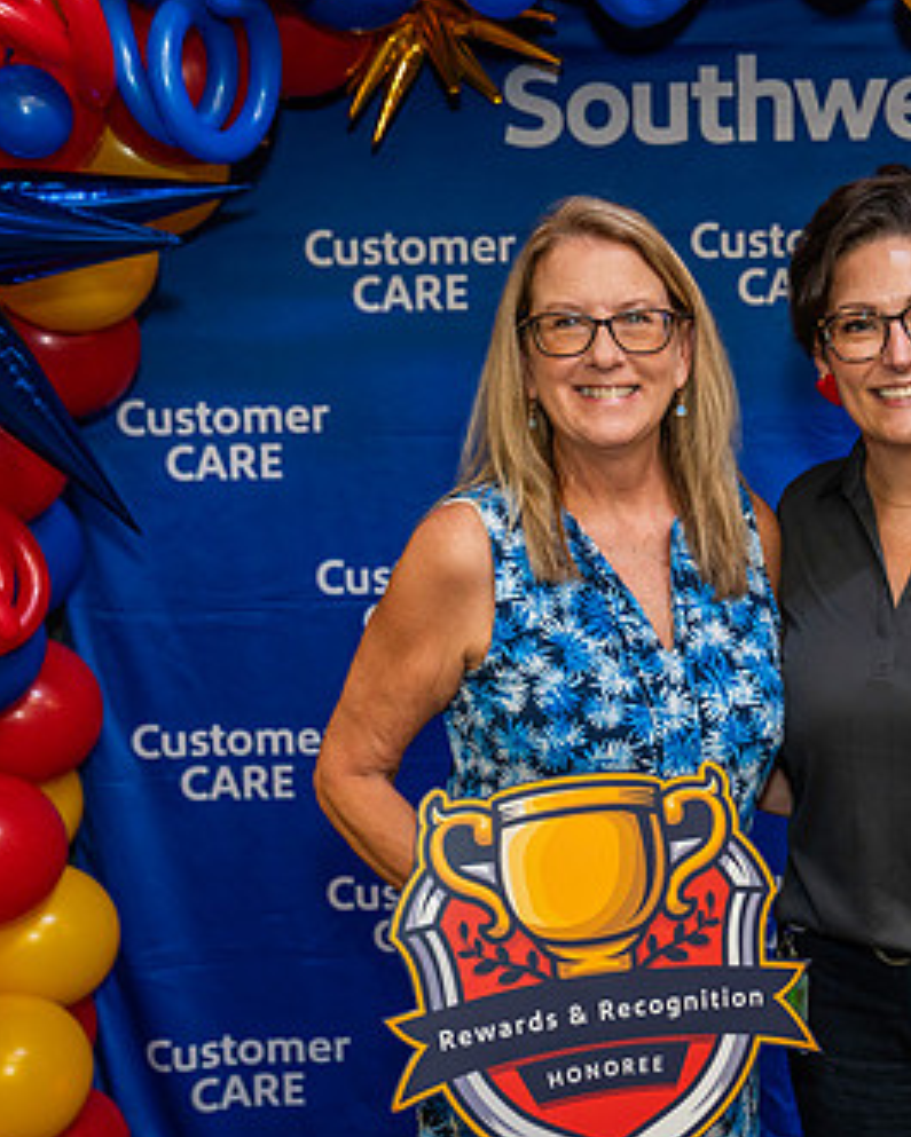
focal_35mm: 59
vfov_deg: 31.9
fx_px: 1988
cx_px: 763
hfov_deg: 25.3
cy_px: 613
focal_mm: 35
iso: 1250
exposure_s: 1/160
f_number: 4
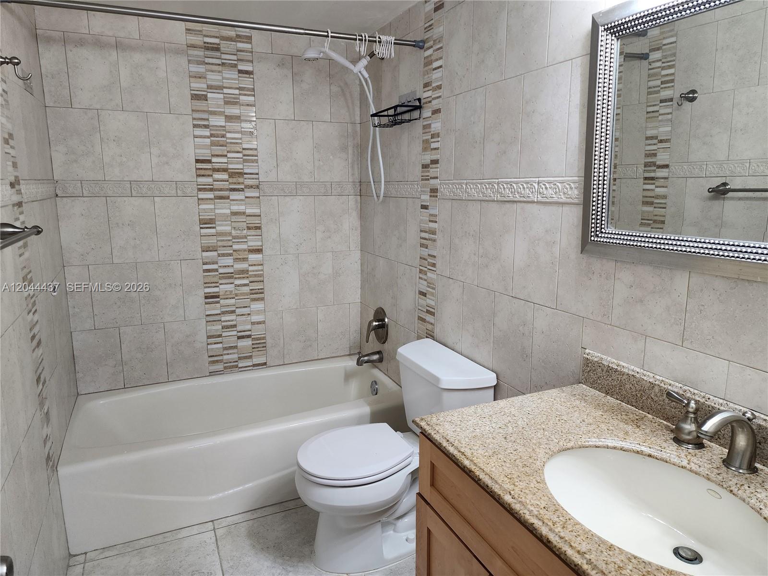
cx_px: 384
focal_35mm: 23
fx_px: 510
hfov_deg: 73.9
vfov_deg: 58.9
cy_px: 288
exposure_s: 1/120
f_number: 1.8
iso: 125
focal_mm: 6.4
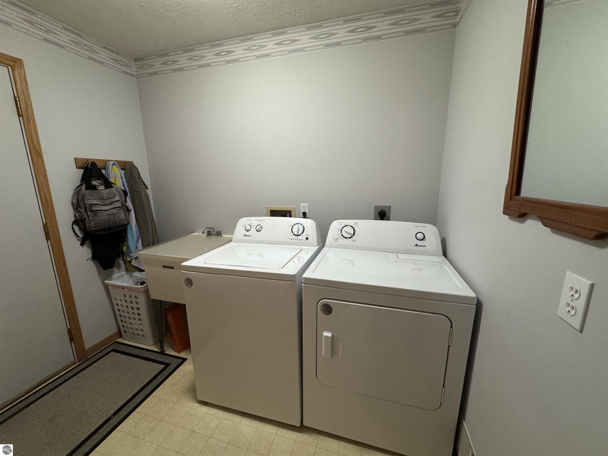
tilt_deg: -11.5
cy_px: 228
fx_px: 246
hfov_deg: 102.1
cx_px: 304
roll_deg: +0.3
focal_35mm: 14
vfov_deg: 85.7
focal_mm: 2.22
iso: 500
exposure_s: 1/60
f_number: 2.2
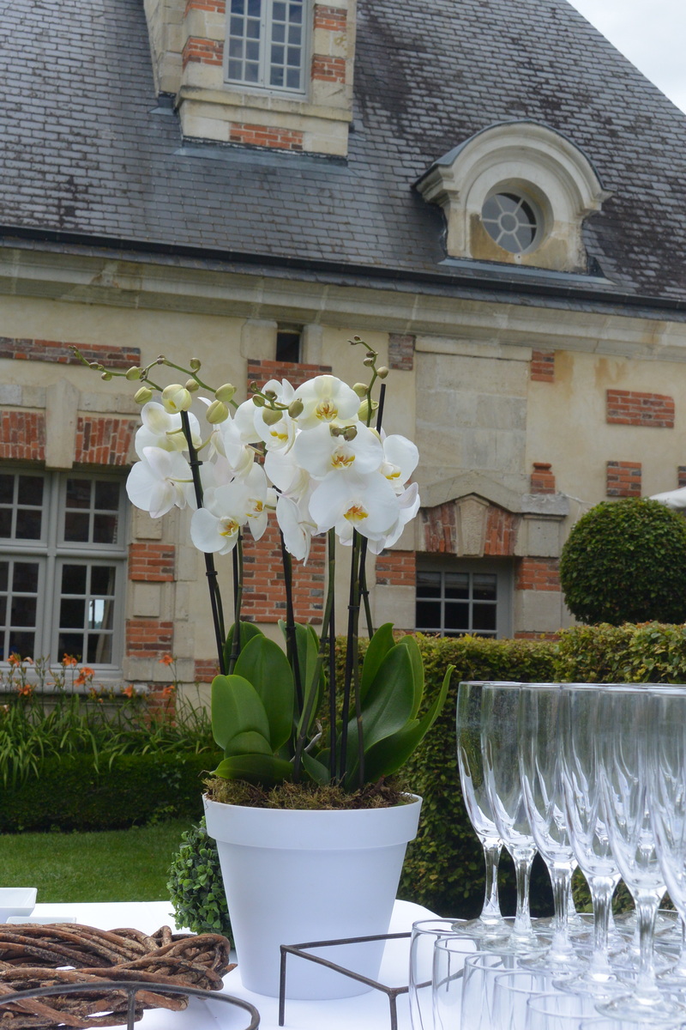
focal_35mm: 47
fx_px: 1343
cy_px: 515
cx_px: 343
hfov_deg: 28.6
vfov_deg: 41.9
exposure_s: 1/500
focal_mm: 17.5
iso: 220
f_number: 4.5
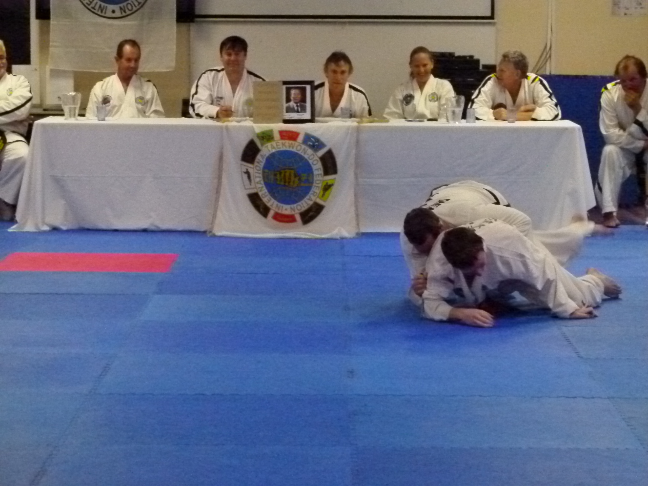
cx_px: 324
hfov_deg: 17.4
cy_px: 243
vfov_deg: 13.1
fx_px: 2115
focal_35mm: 113
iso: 1600
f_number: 3.5
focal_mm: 20.4
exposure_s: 1/100
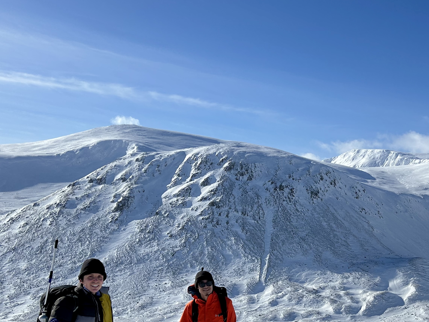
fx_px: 570
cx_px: 322
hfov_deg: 40.1
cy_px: 246
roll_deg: -2.1
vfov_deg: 30.9
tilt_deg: -4.9
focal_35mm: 46
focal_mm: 5.7
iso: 50
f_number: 1.5
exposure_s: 1/11364
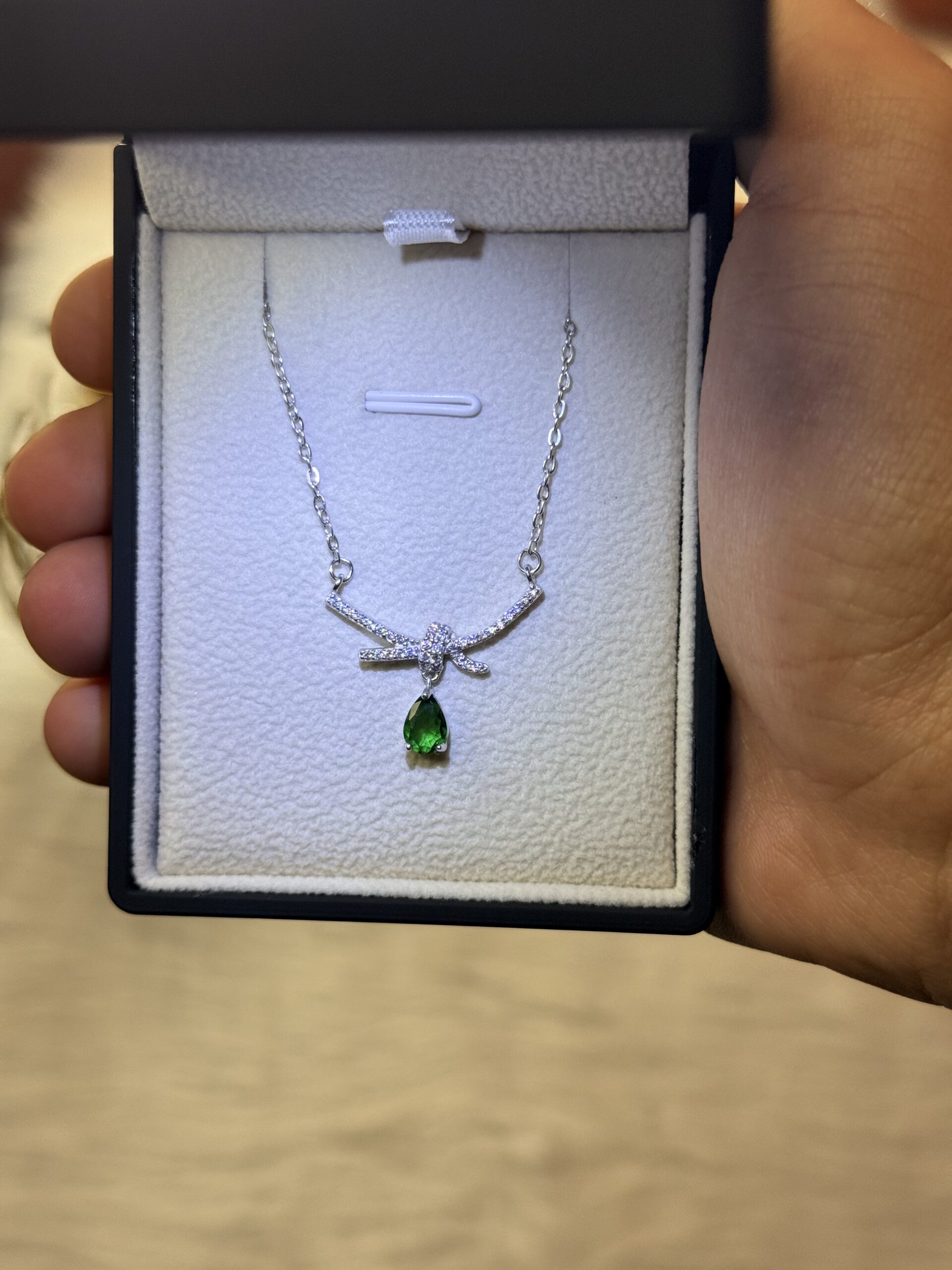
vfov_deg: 39.7
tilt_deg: -47.3
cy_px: 635
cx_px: 476
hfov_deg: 30.3
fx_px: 1760
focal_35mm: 48
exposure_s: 1/100
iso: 80
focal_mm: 6.76
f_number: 1.78
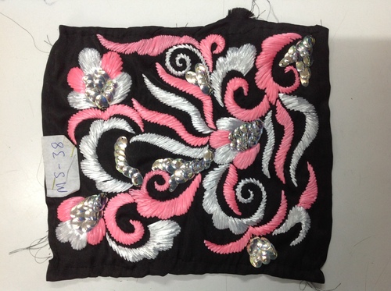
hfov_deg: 52.7
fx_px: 395
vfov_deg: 40.6
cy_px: 146
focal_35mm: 35
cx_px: 196
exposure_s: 1/17
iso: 100
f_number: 2.4
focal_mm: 4.28
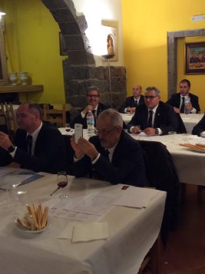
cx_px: 129
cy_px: 135
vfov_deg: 44.8
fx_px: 332
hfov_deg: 34.1
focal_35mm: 42
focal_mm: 3.3
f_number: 2.4
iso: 160
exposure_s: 1/24
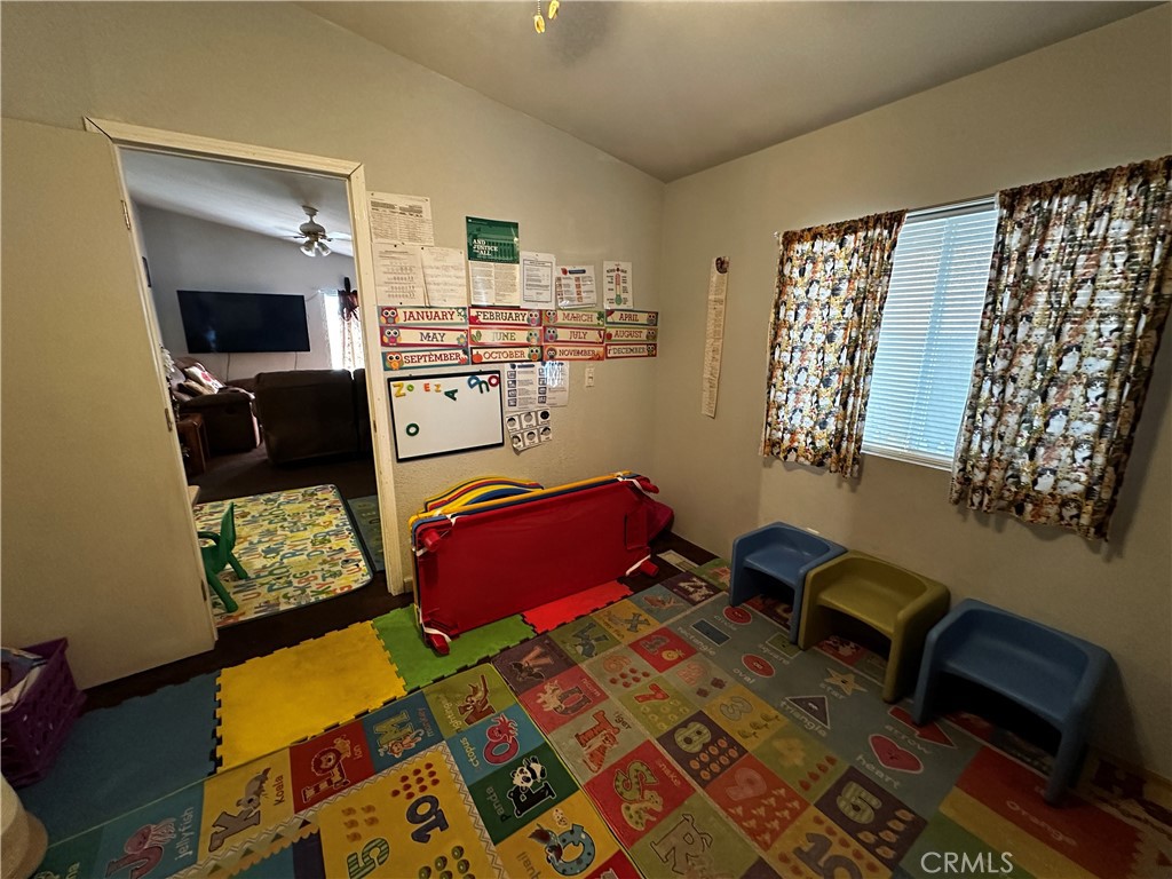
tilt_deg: -13.1
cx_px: 586
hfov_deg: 102.1
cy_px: 440
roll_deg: -0.7
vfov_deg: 85.7
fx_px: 474
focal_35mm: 14
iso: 800
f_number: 2.2
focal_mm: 2.22
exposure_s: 1/60
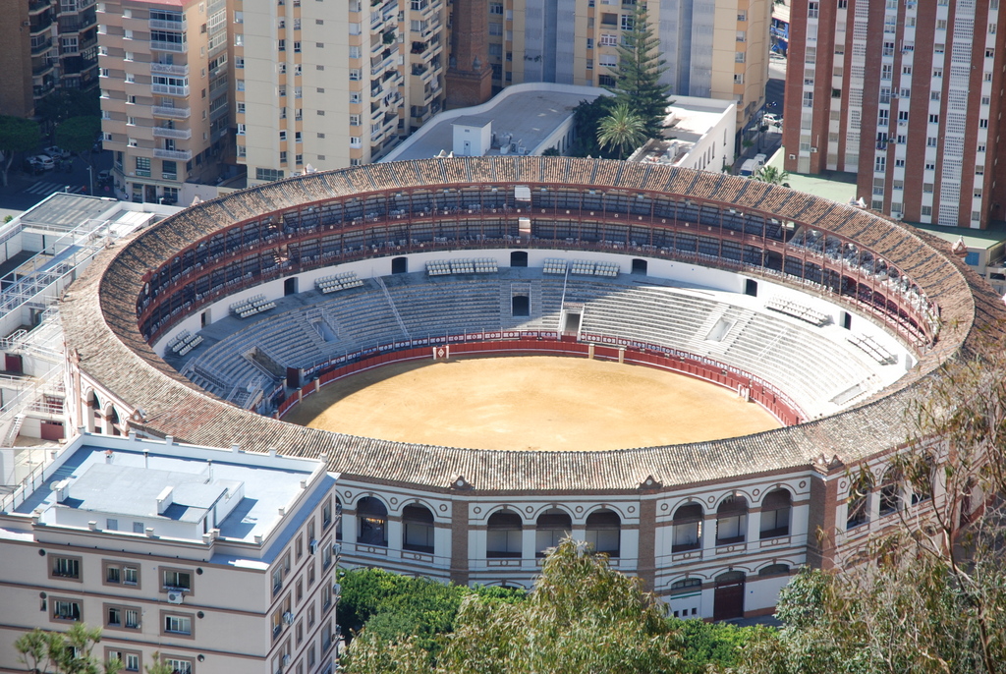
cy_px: 337
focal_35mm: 105
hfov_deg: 19.4
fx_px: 2938
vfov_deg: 13.1
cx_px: 503
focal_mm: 70
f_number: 5.6
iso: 200
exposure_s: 1/500
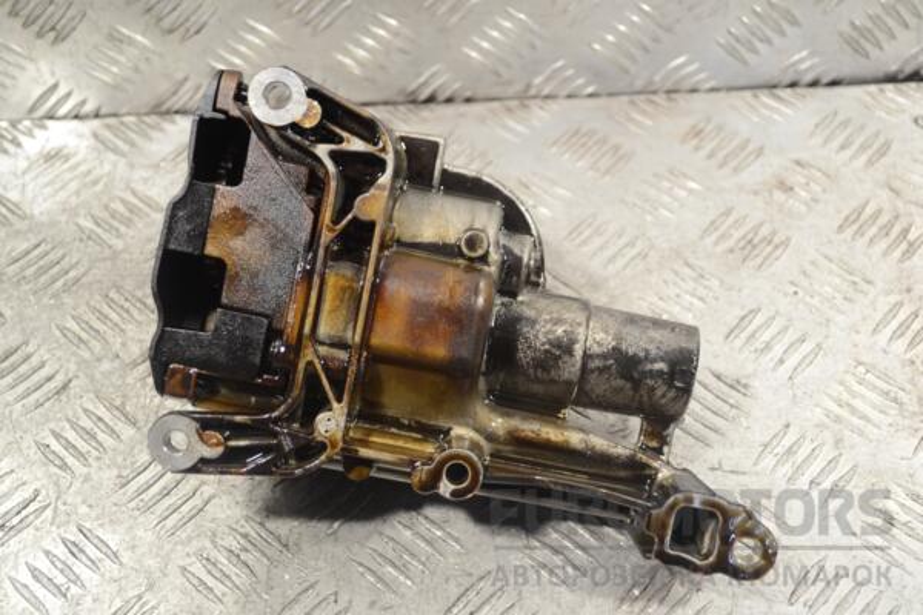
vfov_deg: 26.5
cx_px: 462
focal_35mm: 51
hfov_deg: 38.9
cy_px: 308
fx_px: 1307
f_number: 5
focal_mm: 34
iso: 250
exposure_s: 1/30
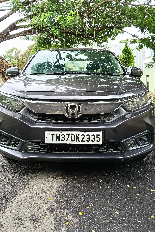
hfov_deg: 41.1
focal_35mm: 32
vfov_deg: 58.7
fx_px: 207
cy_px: 109
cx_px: 77
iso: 80
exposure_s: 1/100
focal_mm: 3.98
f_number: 1.8
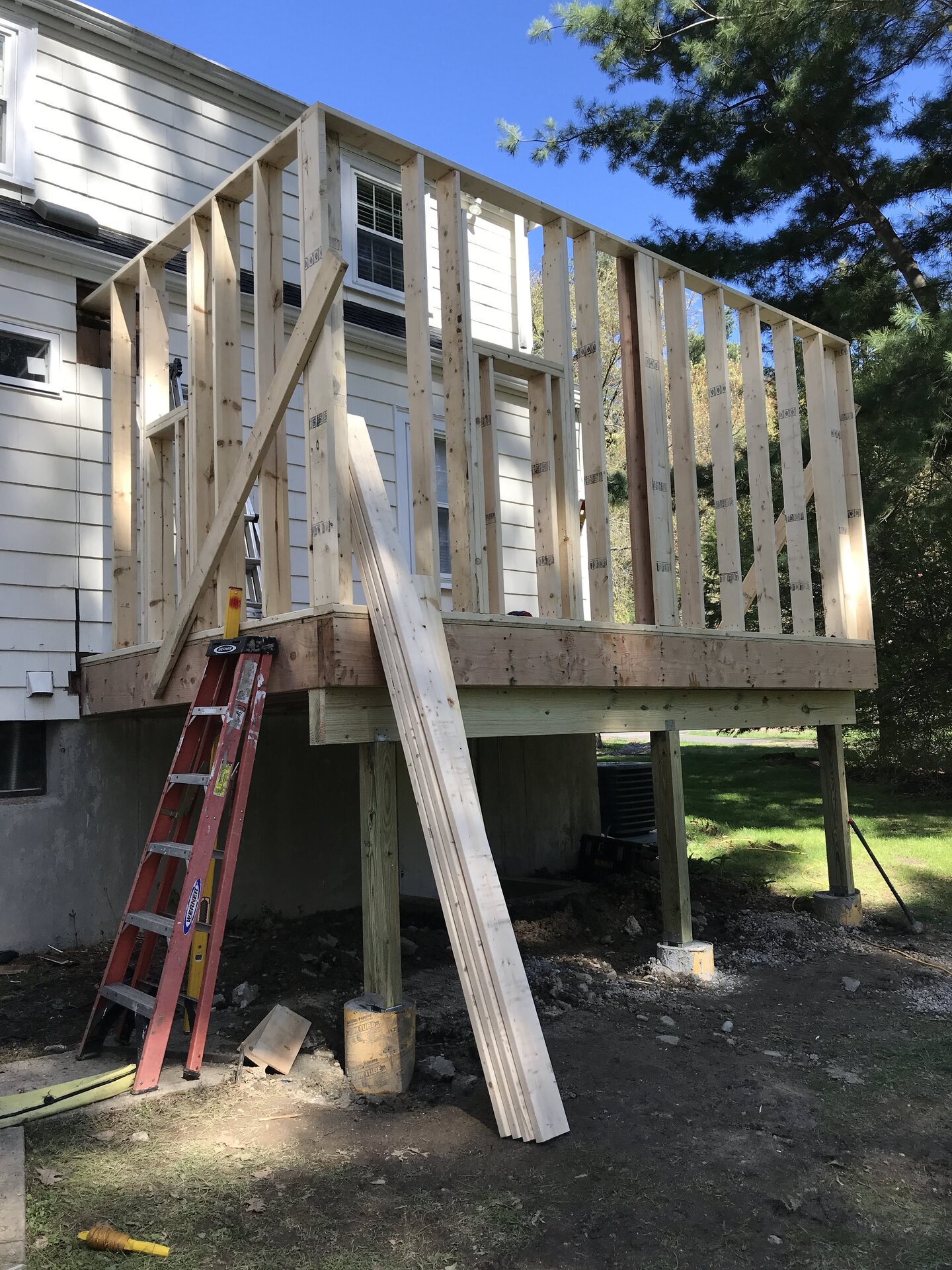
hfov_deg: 49.7
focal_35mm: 28
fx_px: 1027
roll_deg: +2.4
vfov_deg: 63.4
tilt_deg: +6.3
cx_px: 476
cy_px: 635
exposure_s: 1/651
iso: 20
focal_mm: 3.99
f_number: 1.8
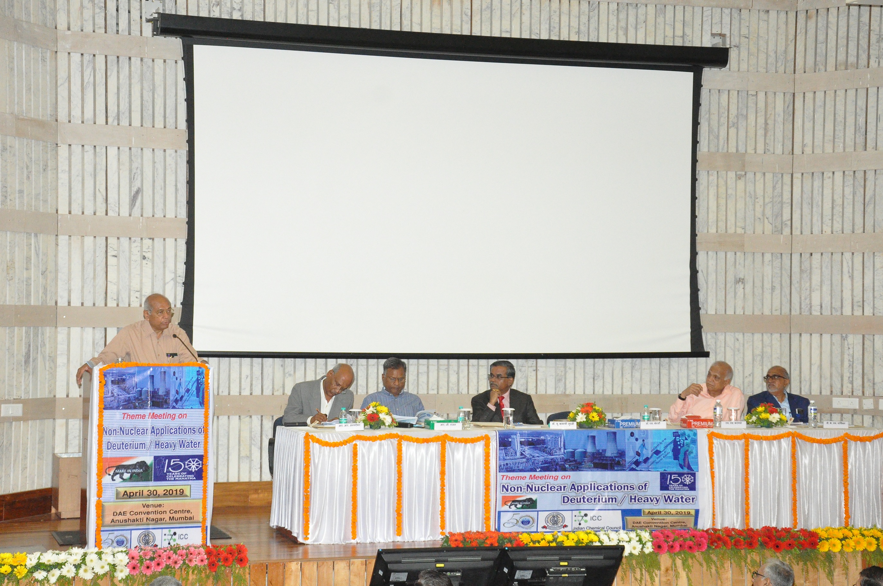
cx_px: 442
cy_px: 293
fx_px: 1764
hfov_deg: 28.1
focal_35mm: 72
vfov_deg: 18.9
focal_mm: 48
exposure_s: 1/125
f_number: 6.3
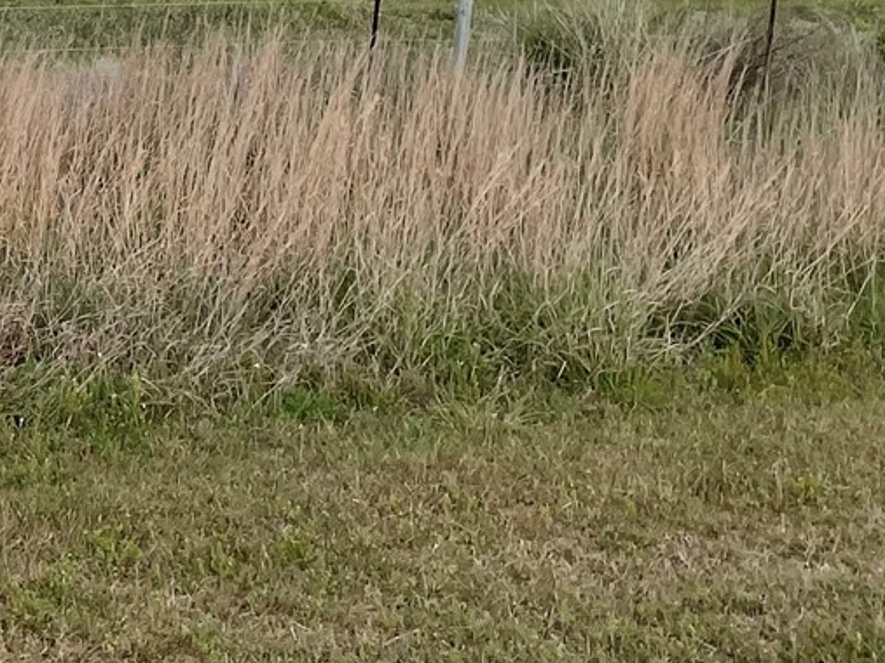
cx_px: -209
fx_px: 2684
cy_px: -286
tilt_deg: +2.2
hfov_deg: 17.7
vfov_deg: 13.4
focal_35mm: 105
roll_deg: -0.3
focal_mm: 4.2
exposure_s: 1/4292
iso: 32
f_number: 1.6
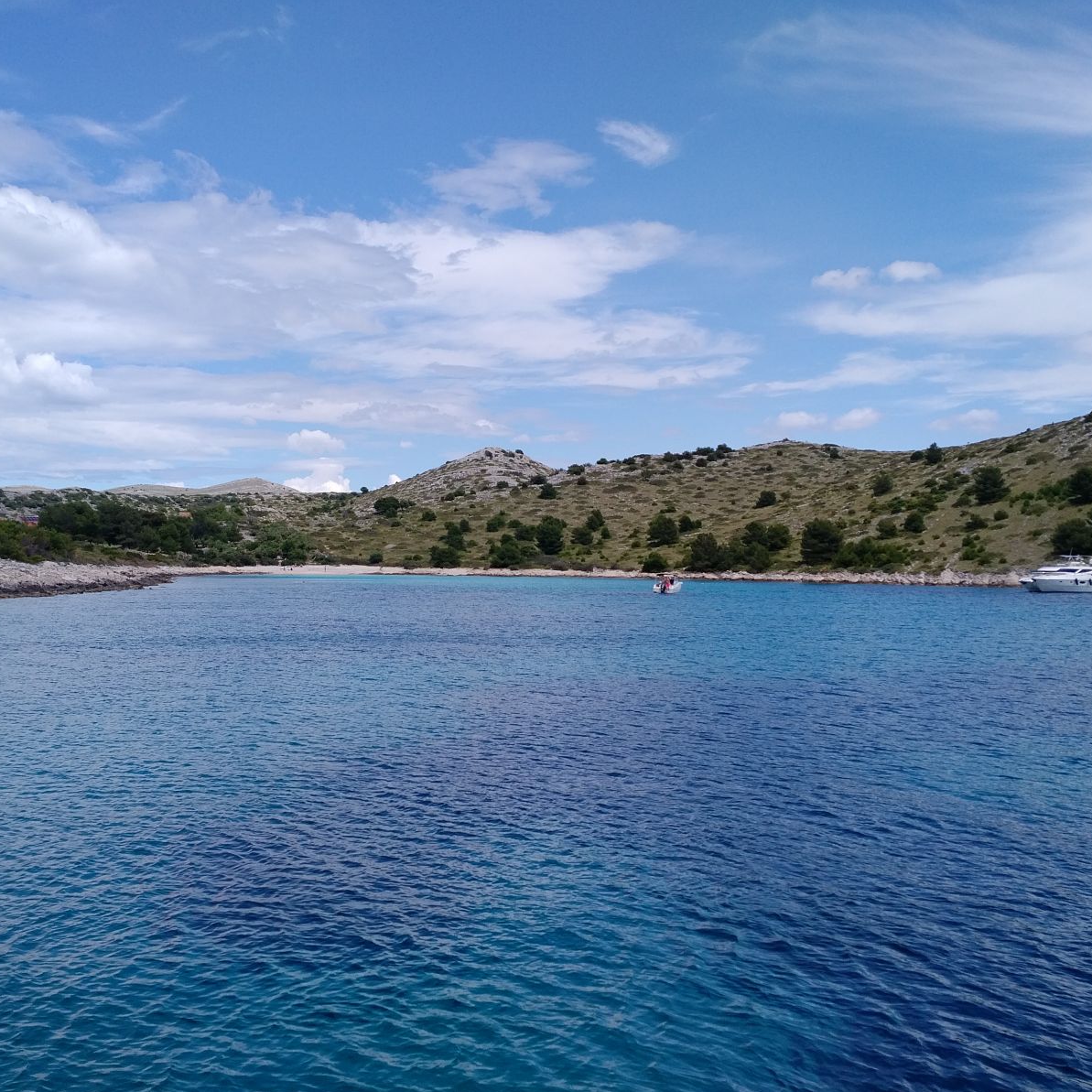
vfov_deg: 51.1
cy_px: 547
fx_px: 1142
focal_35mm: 32
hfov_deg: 50.9
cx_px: 461
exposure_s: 1/1503
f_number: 2.2
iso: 50
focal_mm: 4.75
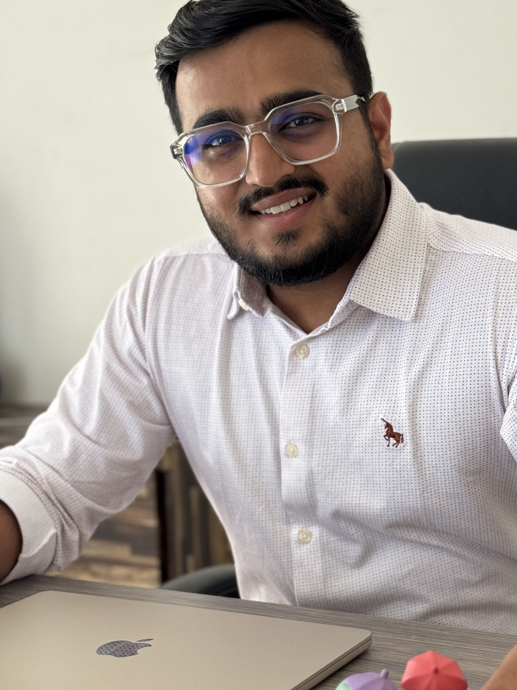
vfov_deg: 27.8
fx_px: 1394
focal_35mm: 70
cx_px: 326
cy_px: 352
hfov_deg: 21.0
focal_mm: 6.76
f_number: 1.78
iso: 200
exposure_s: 1/60
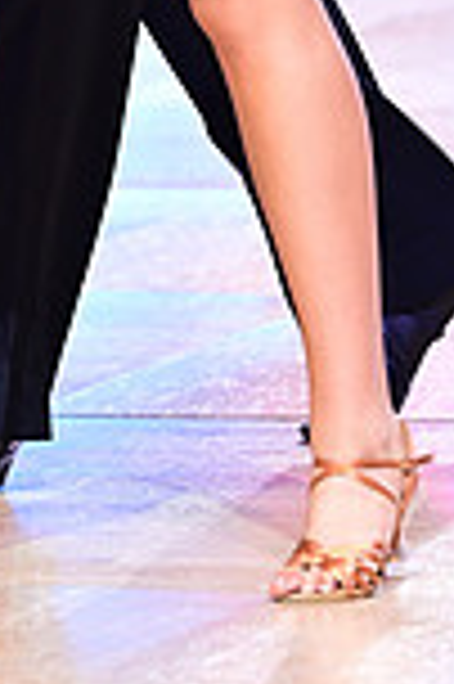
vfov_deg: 4.7
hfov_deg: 3.1
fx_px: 8323
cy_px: -342
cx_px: 45
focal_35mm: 439
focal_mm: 115
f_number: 3.5
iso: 1600
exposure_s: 1/250
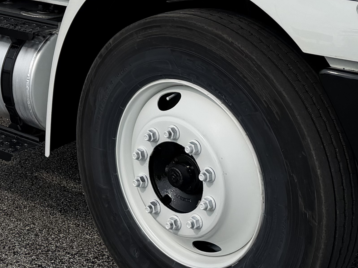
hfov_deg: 22.3
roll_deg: +1.7
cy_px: -150
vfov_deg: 15.6
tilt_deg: -2.9
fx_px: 890
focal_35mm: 86
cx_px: 44
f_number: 1.78
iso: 80
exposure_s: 1/10309
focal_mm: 6.76
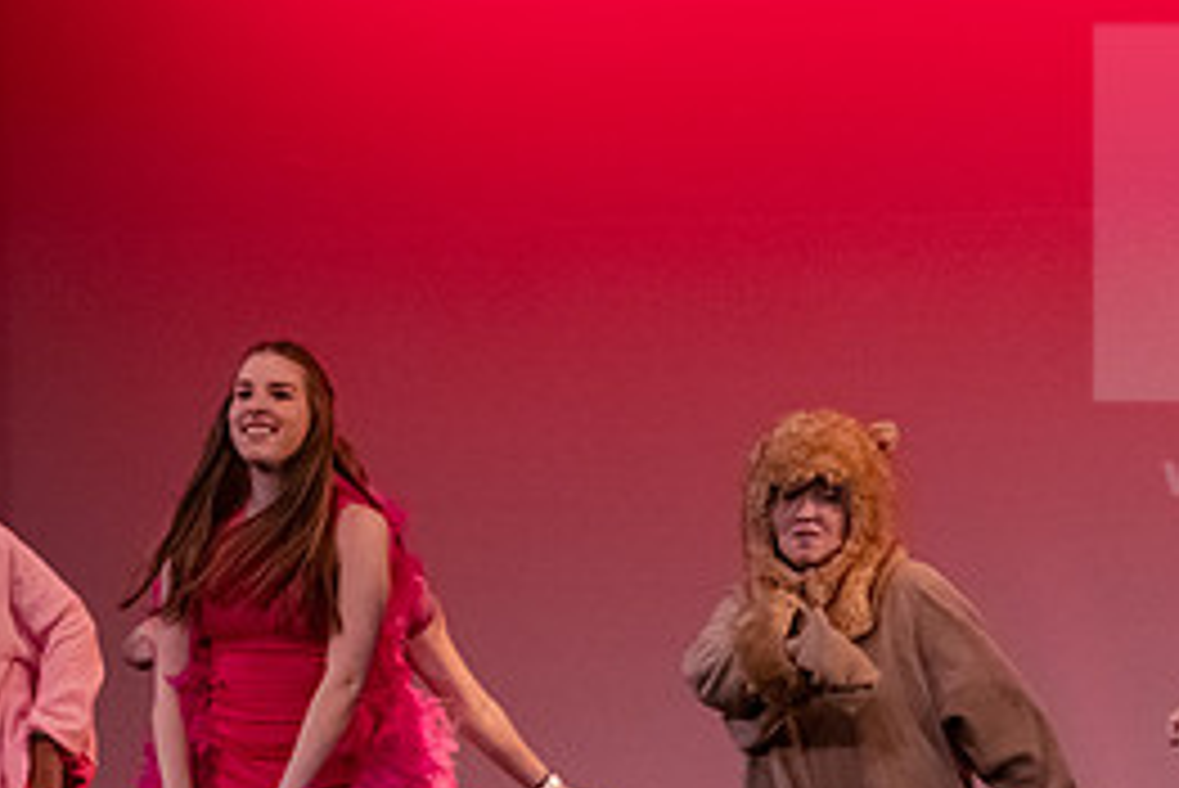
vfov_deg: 5.4
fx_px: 8421
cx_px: 958
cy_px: 570
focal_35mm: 257
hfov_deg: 8.0
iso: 4000
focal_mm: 116
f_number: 3.2
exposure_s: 1/320
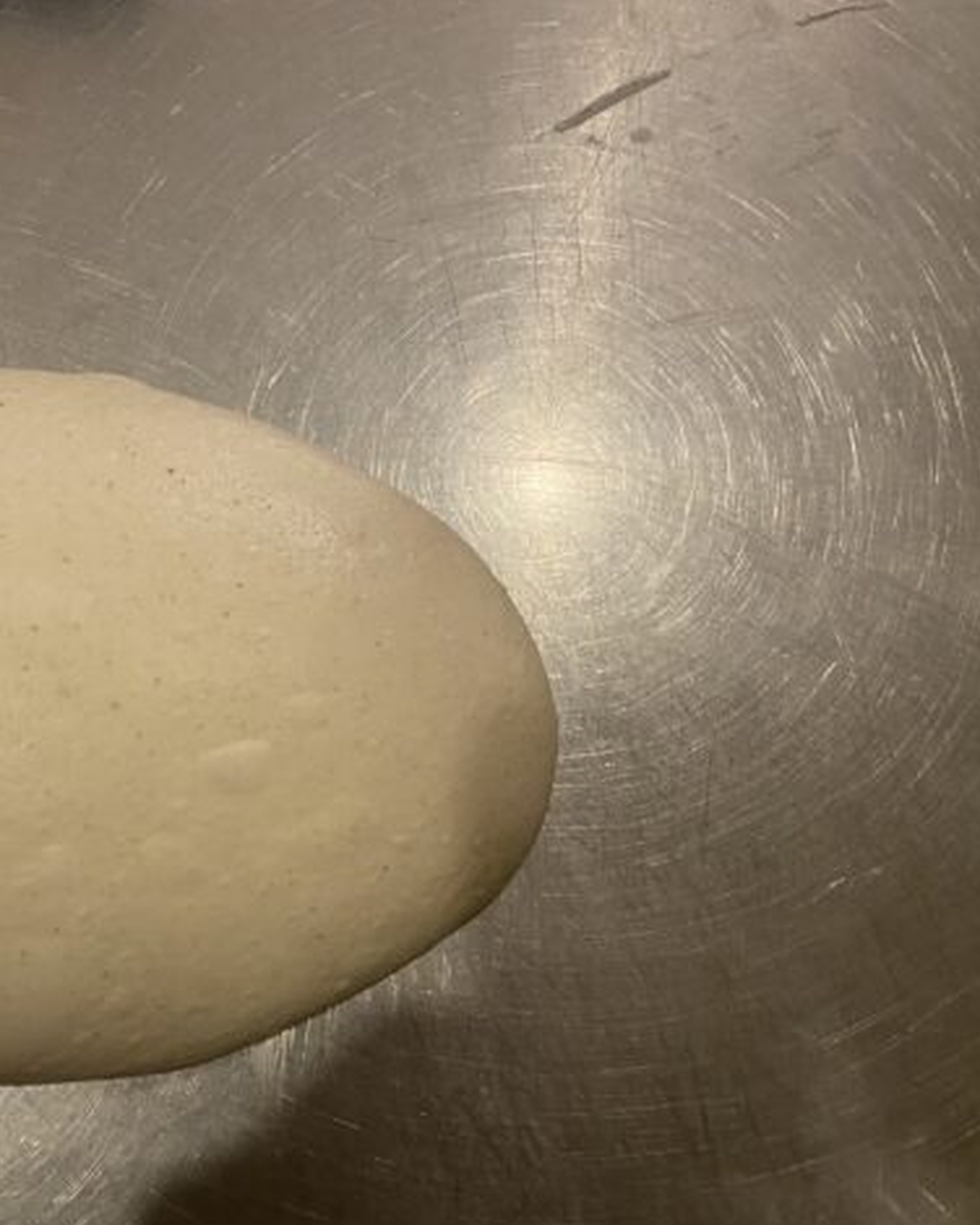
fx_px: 1305
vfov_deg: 50.3
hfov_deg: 38.6
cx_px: 119
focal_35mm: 36
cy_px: 641
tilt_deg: -81.5
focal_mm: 4.25
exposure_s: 1/50
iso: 320
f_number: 1.8
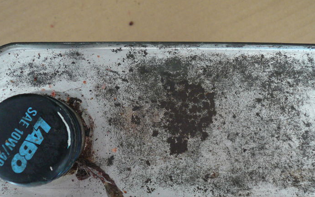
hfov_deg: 46.2
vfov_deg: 29.7
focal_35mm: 43
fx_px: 369
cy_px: 123
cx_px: 166
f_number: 2.8
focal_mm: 4.6
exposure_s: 1/30
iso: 160
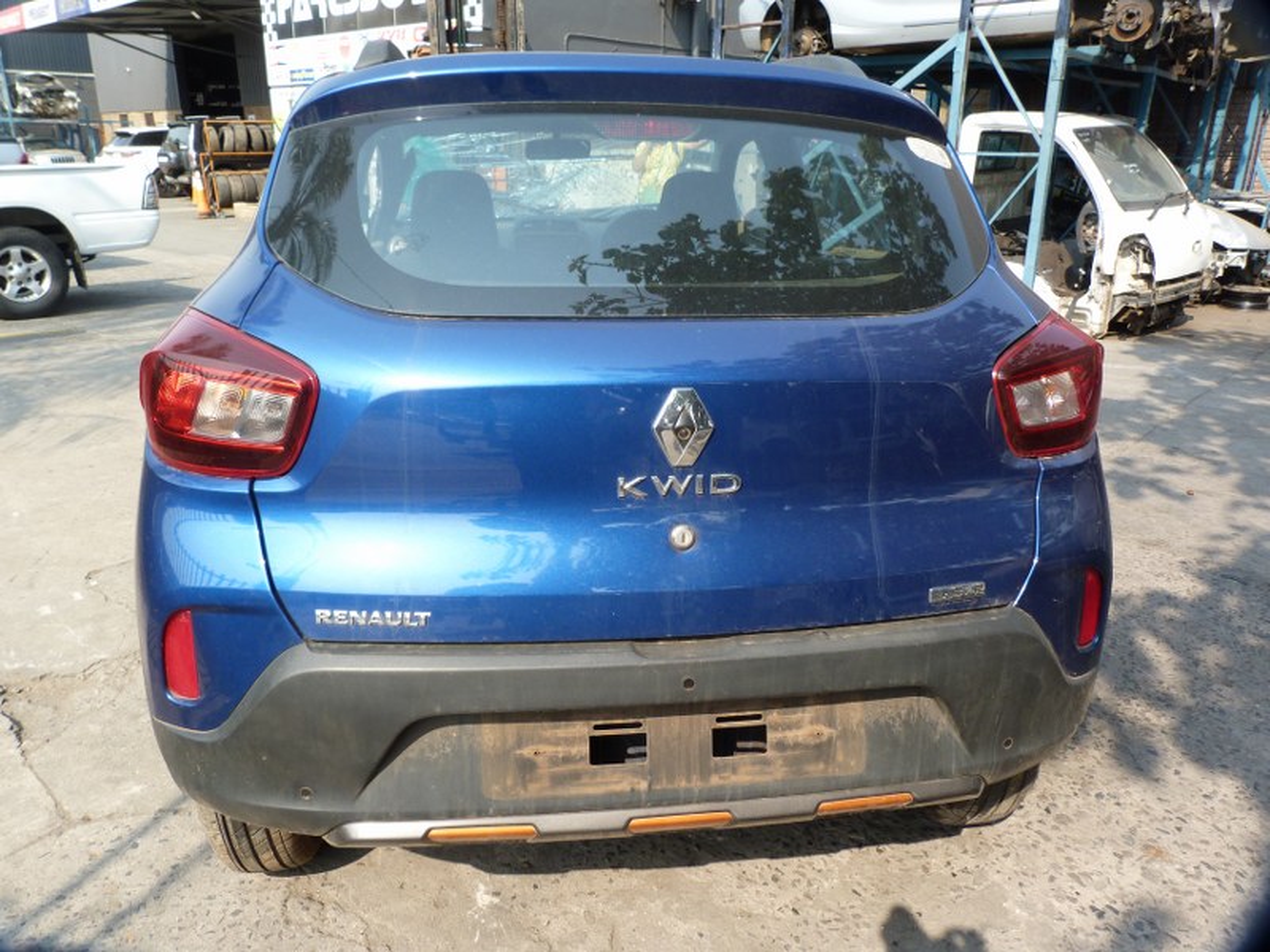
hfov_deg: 69.4
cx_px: 635
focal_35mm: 25
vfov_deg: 54.9
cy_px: 476
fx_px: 917
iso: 80
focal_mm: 4.5
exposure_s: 1/160
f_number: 4
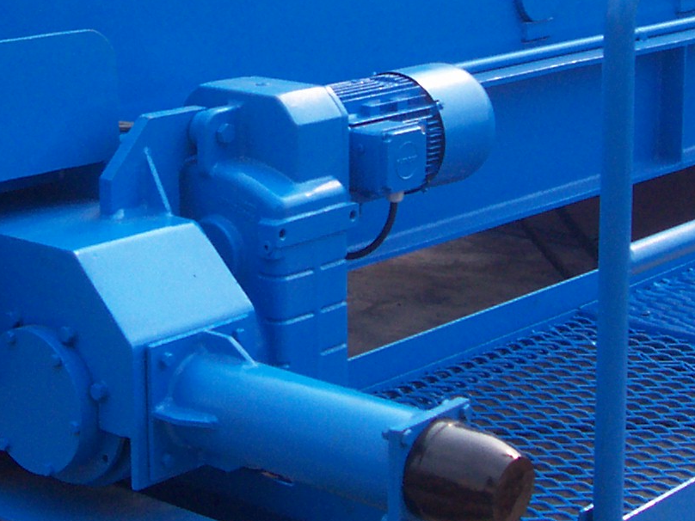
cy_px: 11
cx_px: 313
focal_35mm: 97
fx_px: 1948
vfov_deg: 15.0
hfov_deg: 20.2
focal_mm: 5.6
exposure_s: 1/722
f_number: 2.7
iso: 80
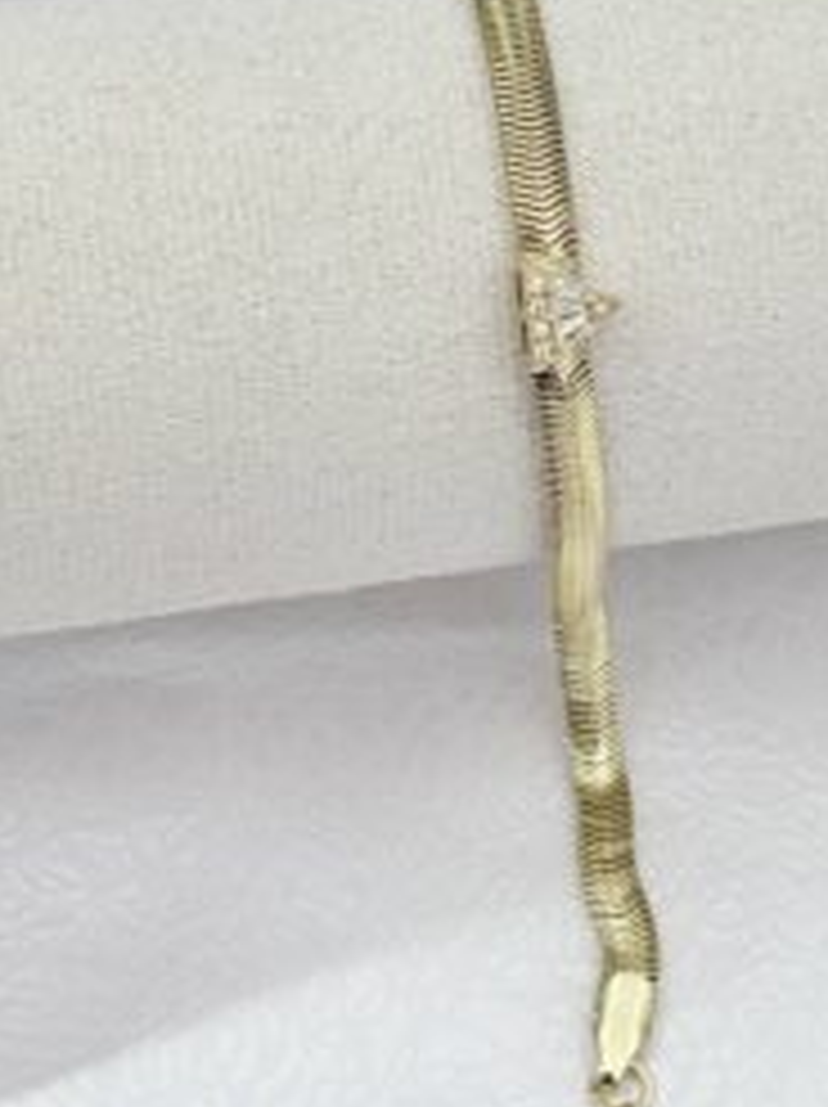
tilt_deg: -58.0
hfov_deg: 13.2
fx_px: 3578
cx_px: 594
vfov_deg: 17.6
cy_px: 430
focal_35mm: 112
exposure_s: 1/1429
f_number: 1.78
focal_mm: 6.76
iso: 64
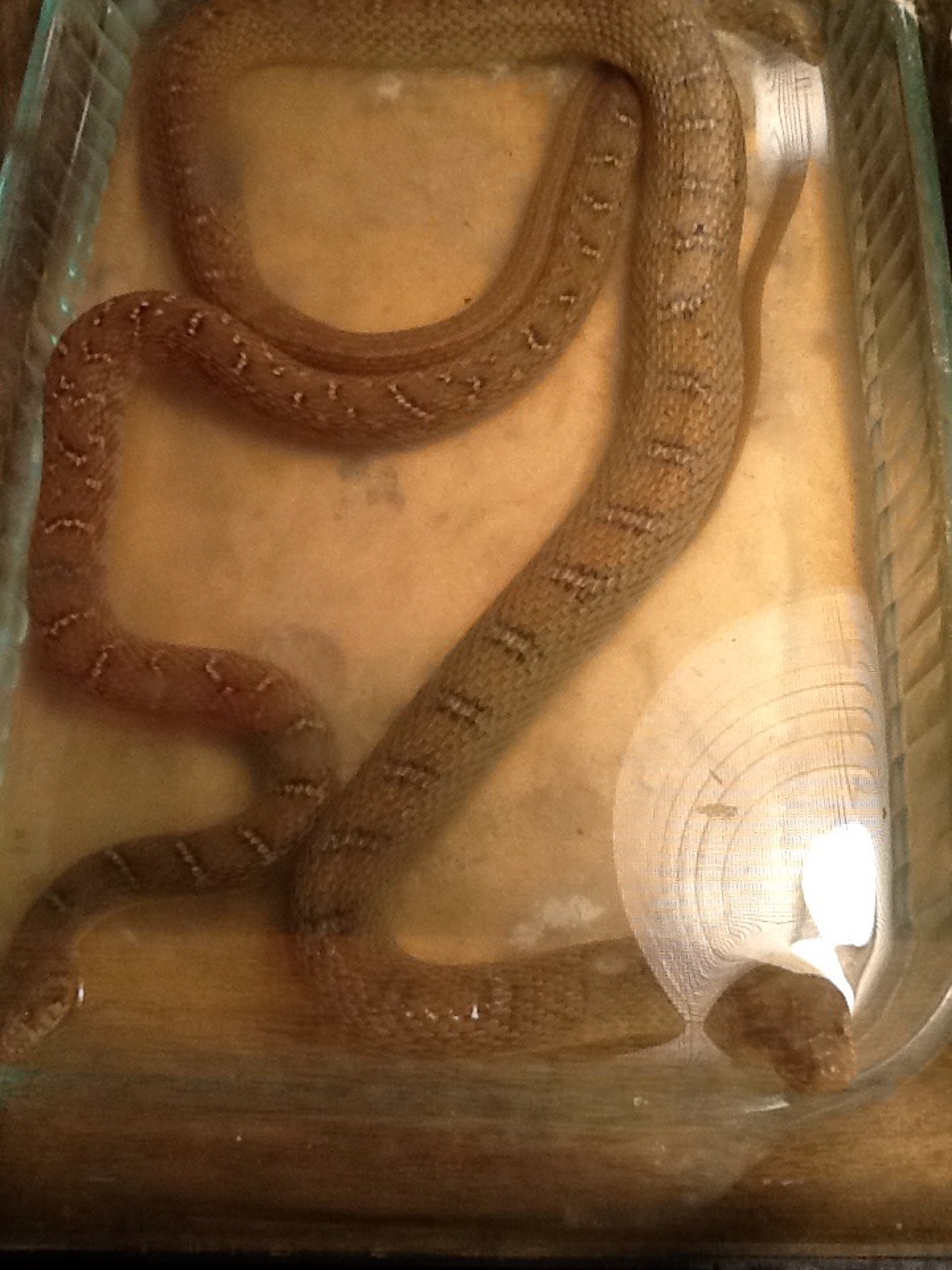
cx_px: 476
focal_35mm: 44
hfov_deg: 32.9
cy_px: 635
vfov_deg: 42.9
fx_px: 1613
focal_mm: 2.03
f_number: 2.4
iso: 125
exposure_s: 1/30
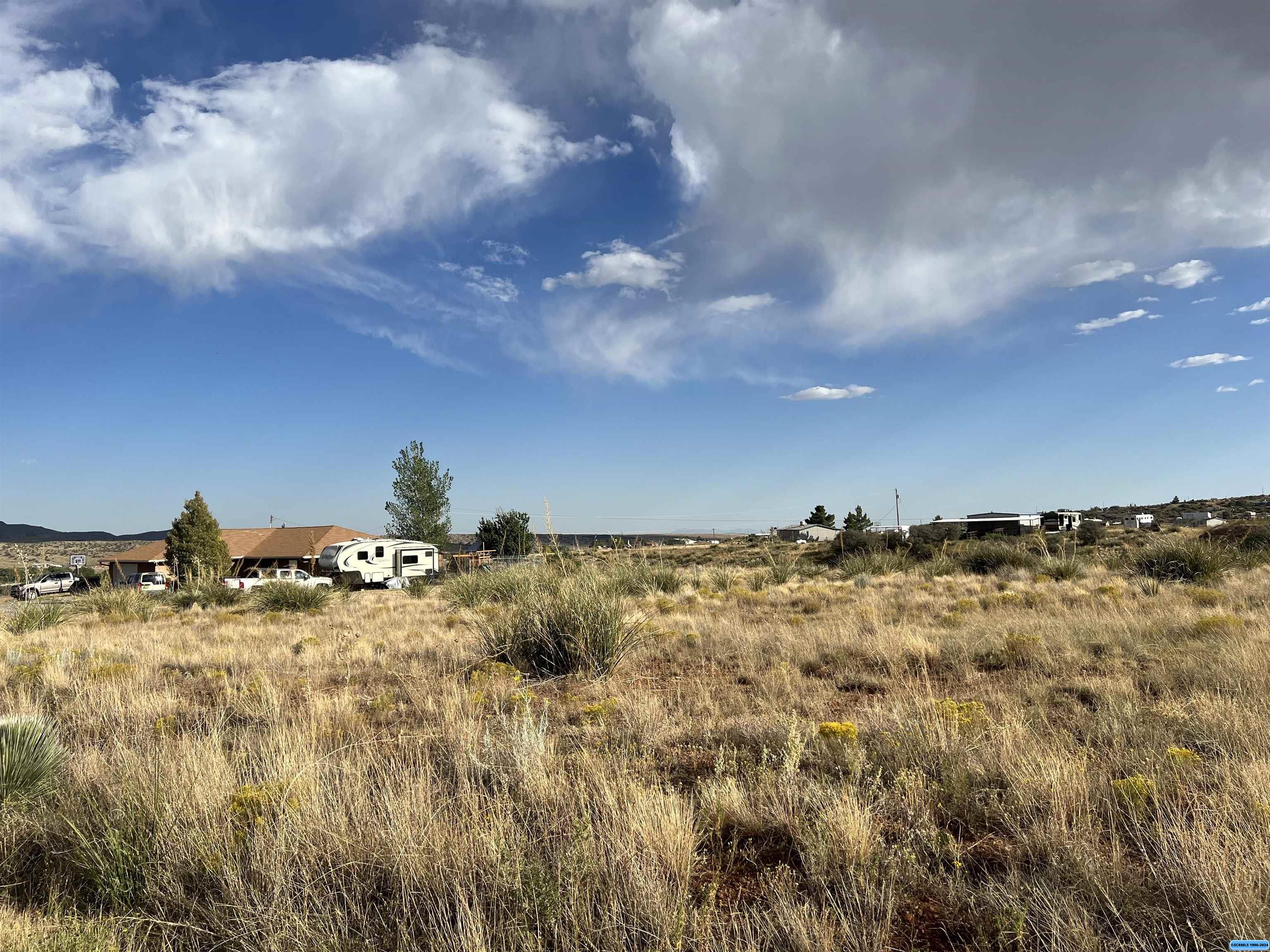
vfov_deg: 53.1
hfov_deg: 67.3
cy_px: 476
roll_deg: +2.2
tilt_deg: +2.6
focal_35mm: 26
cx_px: 635
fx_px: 954
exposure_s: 1/5587
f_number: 1.5
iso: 50
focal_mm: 5.7
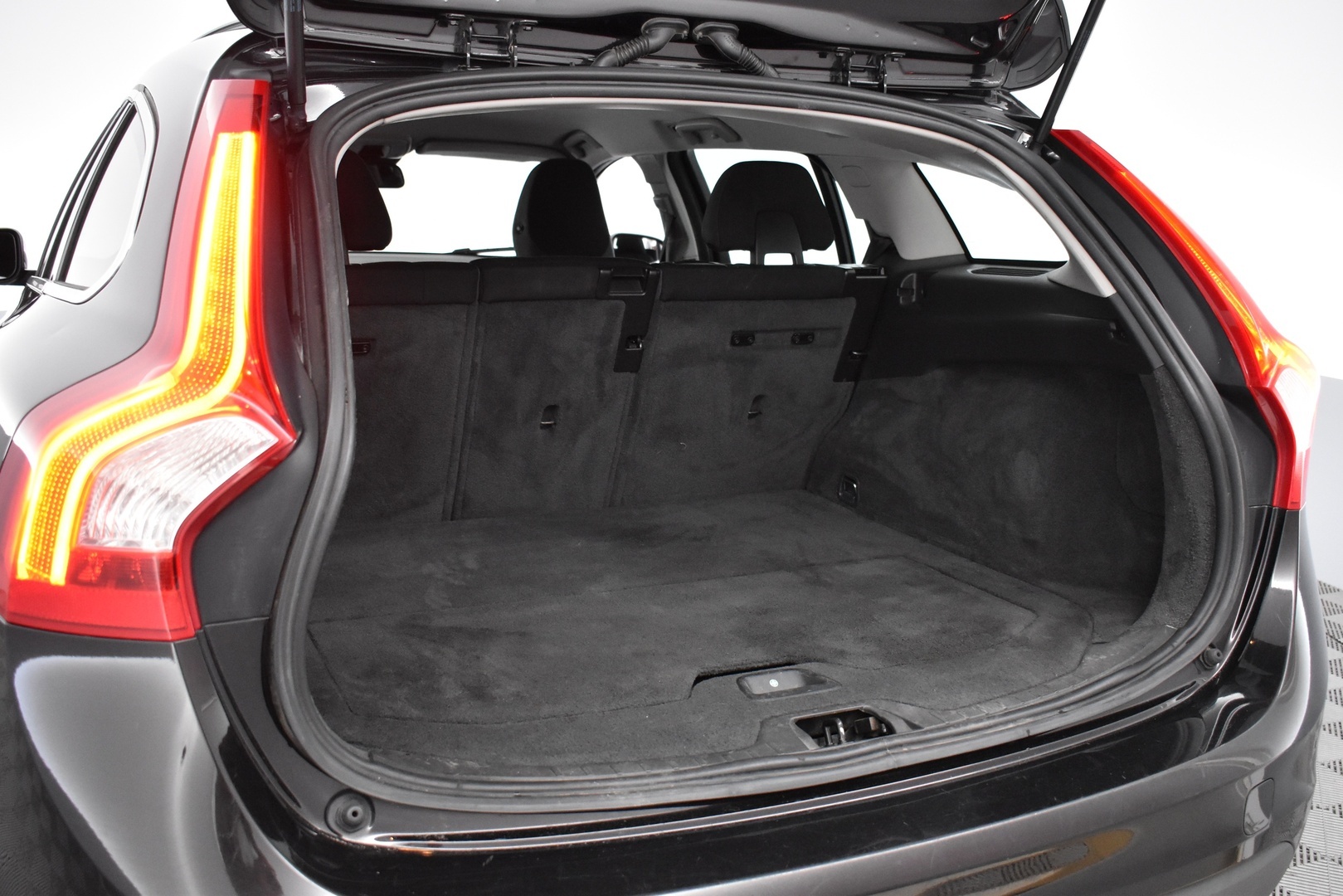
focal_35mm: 33
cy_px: 448
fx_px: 1231
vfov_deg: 40.0
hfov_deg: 57.2
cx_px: 672
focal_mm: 22
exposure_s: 1/60
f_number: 4
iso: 3200
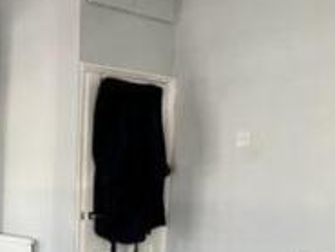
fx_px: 397
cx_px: -12
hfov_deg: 39.4
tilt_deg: -6.9
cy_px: 224
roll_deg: -0.2
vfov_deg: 33.4
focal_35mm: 41
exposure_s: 1/99
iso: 50
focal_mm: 1.57
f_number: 1.8
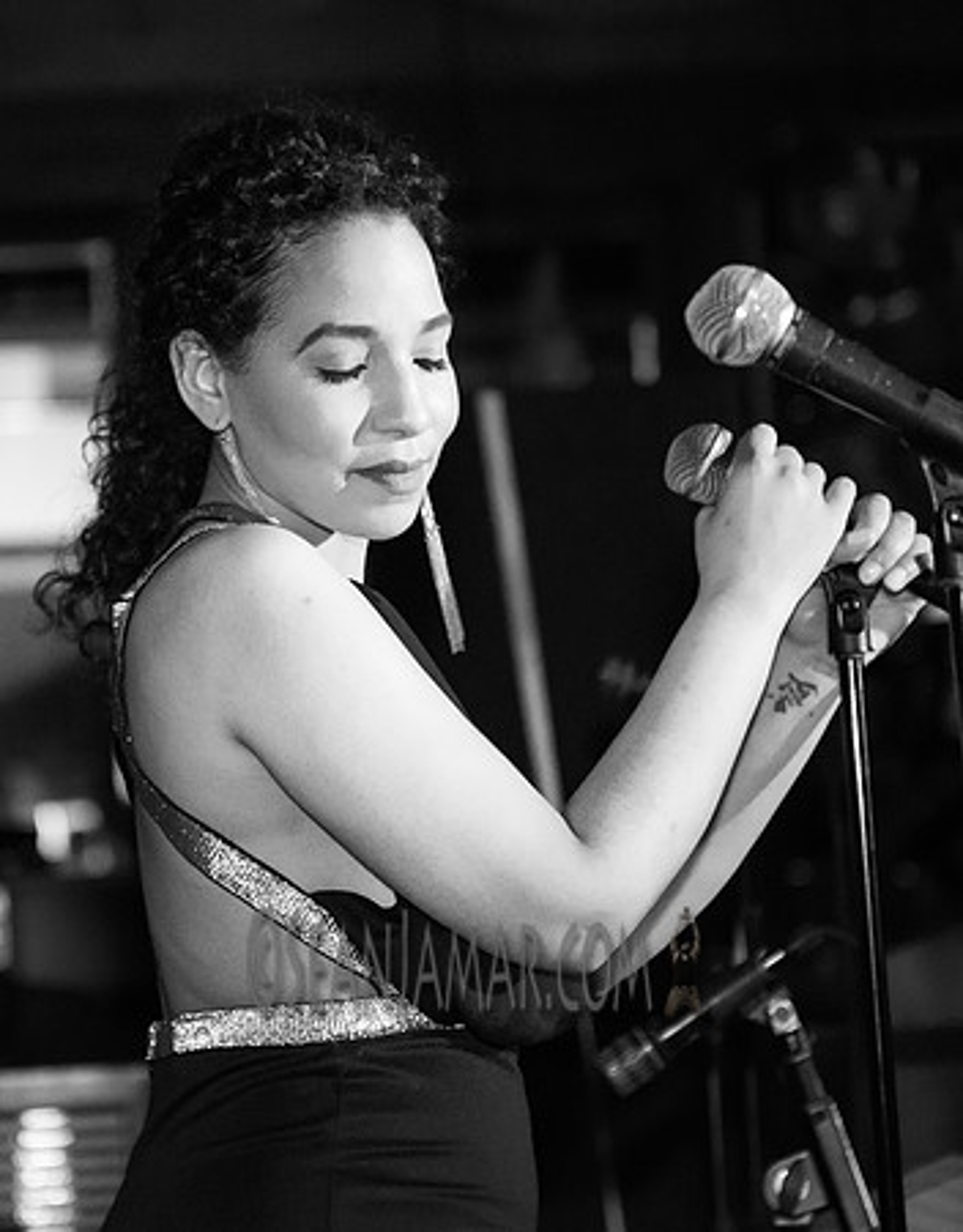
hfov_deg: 12.0
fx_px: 4571
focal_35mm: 127
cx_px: 273
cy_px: 492
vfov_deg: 15.3
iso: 4000
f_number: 2.8
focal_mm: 70
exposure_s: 1/200
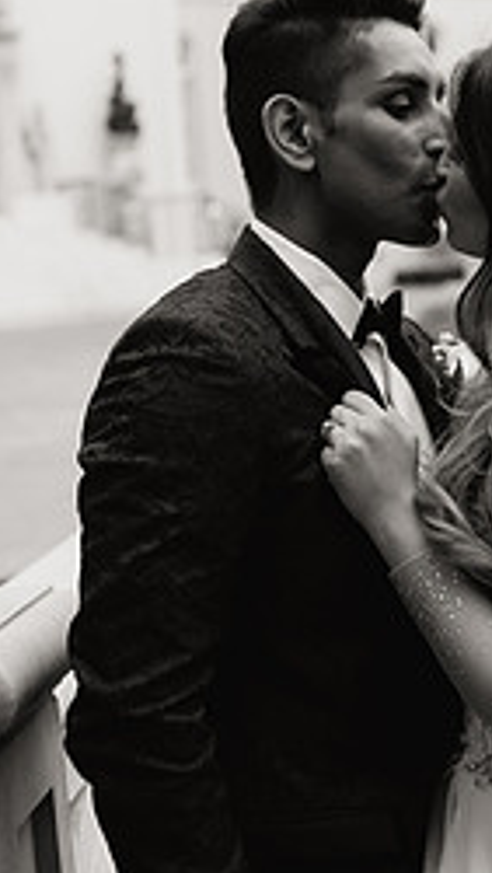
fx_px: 2268
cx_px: 408
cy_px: 436
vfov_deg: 21.8
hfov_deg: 12.3
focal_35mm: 98
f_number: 4
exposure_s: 1/250
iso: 320
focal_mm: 52
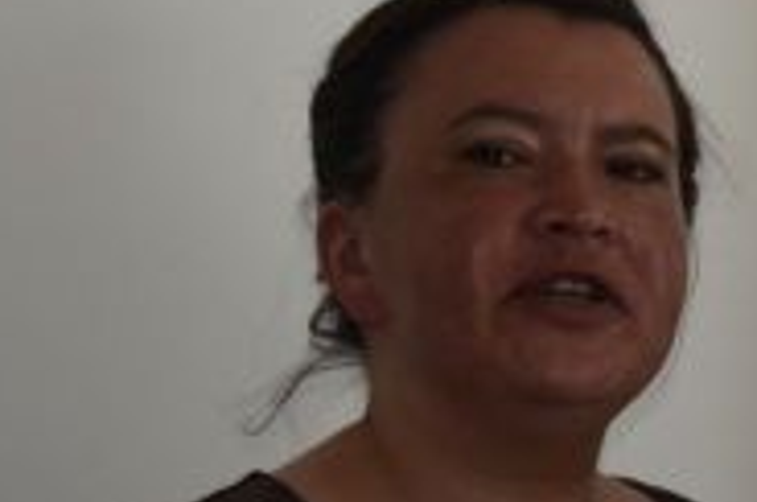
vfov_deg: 3.0
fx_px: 9593
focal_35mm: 457
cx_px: 1263
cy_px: 309
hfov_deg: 4.5
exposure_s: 1/100
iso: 200
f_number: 5
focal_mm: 70
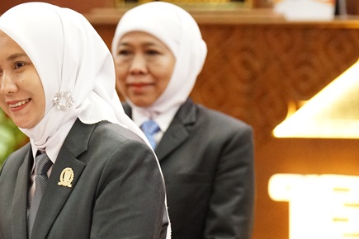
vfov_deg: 4.4
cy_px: 116
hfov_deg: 6.5
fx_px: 3141
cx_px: 30
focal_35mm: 315
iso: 8000
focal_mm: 137
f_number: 2.8
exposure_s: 1/125
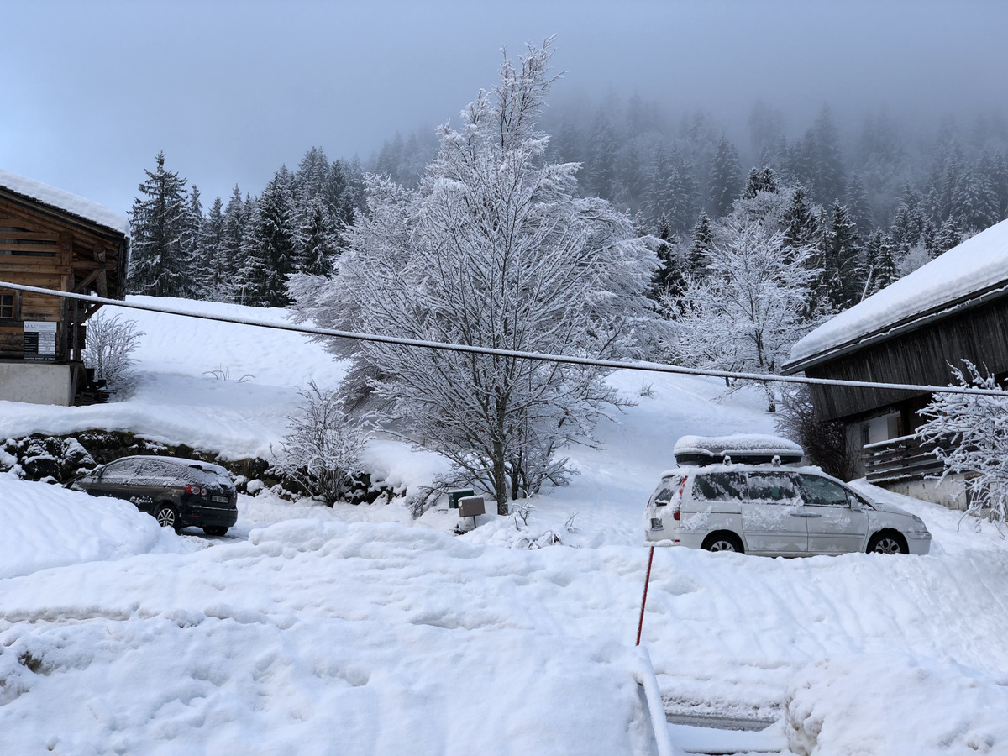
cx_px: 504
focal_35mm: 52
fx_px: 1514
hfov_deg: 36.8
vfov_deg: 28.0
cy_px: 378
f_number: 2.4
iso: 16
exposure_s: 1/50
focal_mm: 6
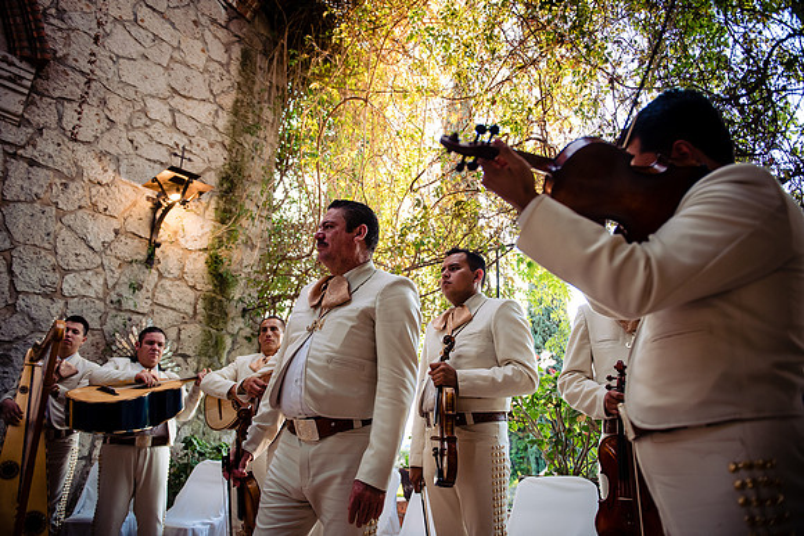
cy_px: 268
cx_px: 402
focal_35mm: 24
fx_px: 536
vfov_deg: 53.2
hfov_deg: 73.7
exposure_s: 1/160
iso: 1000
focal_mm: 24
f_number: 2.8
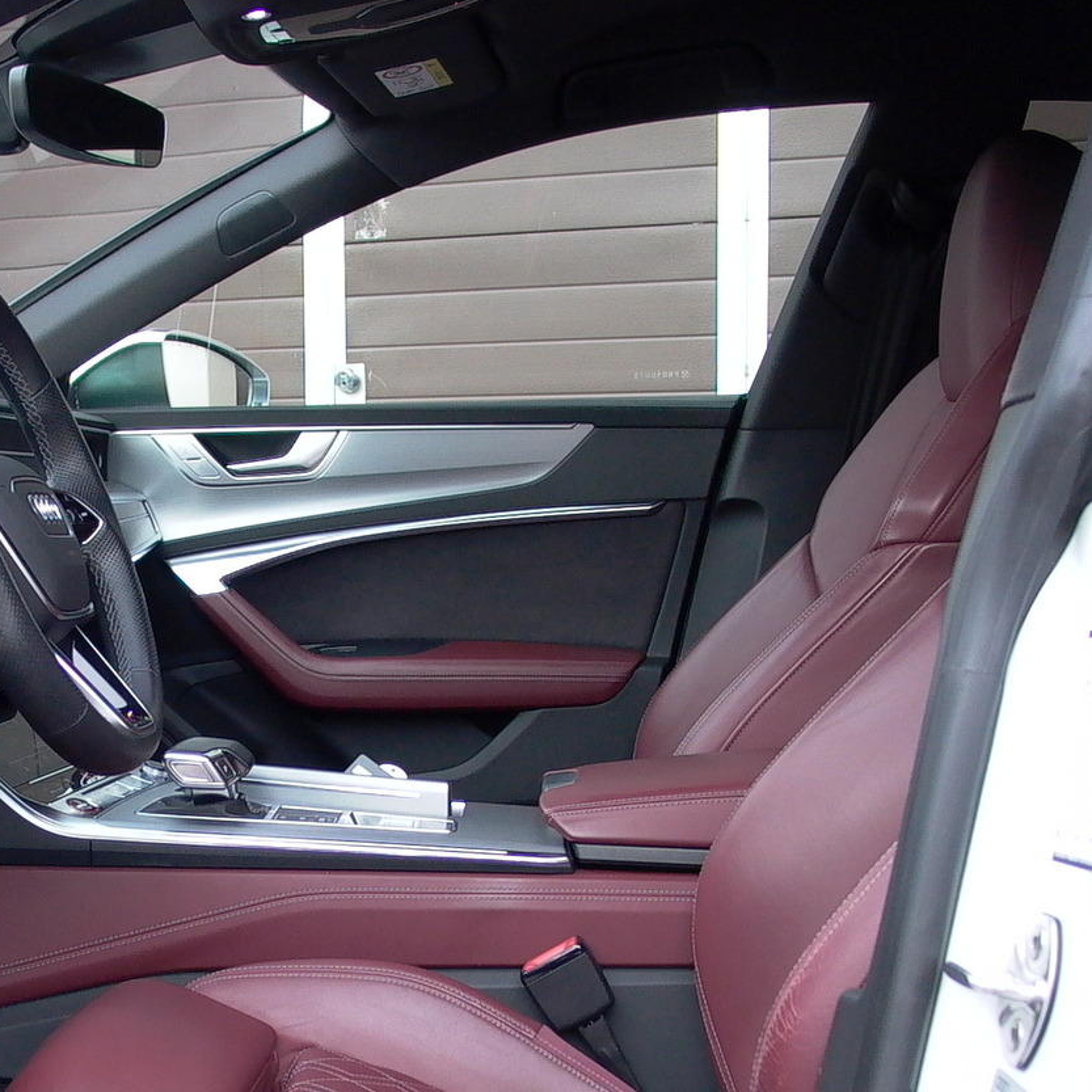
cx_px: 153
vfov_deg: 30.3
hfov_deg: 29.5
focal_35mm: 56
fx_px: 1999
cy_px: 725
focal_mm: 7.15
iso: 100
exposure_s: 1/140
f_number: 2.05
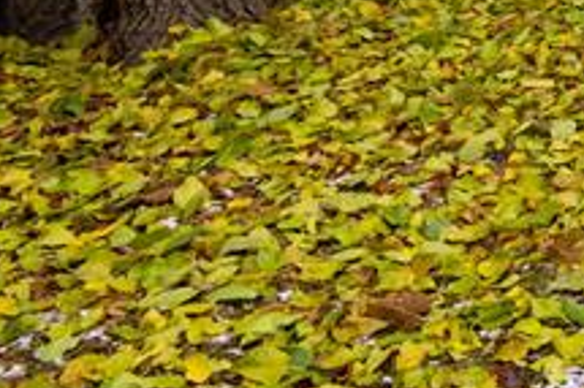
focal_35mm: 143
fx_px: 2318
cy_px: -368
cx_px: 1168
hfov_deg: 12.6
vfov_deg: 9.1
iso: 400
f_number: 9
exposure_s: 1/100
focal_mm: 30
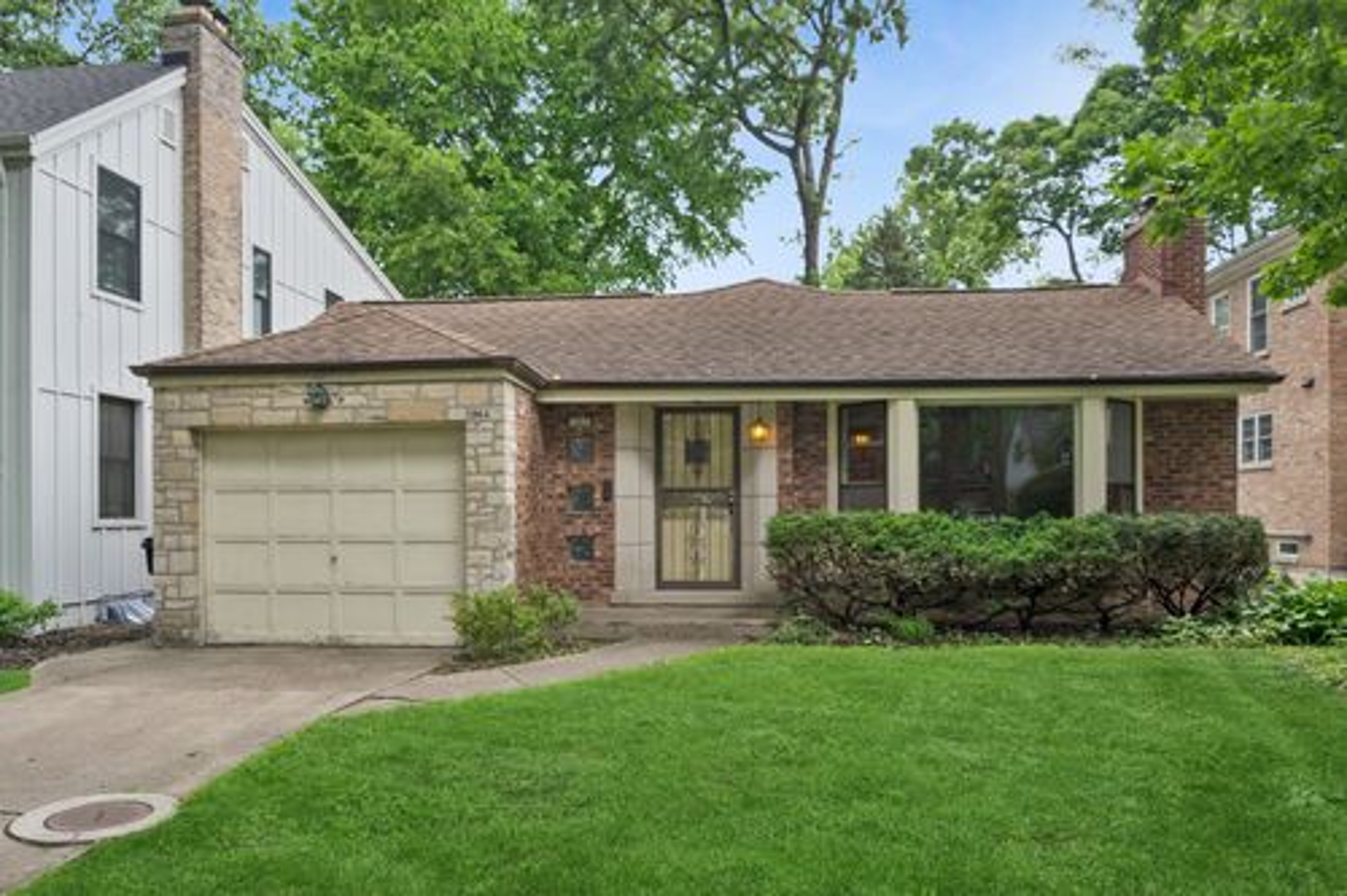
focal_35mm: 27
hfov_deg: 67.4
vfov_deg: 47.9
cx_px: 674
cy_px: 448
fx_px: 1010
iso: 400
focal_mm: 17.5
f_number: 8
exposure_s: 1/250
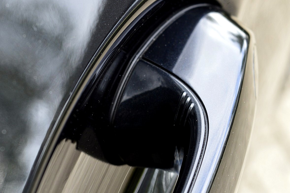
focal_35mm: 114
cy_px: 109
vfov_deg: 12.0
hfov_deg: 18.0
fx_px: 915
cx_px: 109
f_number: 8
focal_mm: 55
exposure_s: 1/60
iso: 400
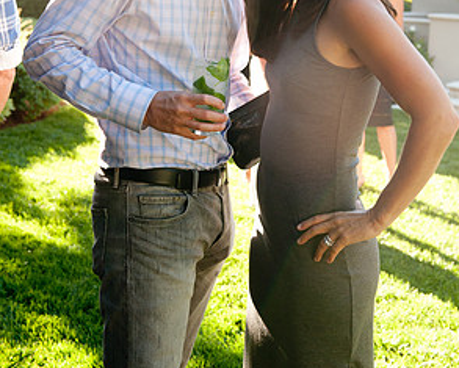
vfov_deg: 21.8
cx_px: 233
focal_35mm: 69
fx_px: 938
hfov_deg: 27.5
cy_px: 50
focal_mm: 48
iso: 800
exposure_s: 1/800
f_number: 4
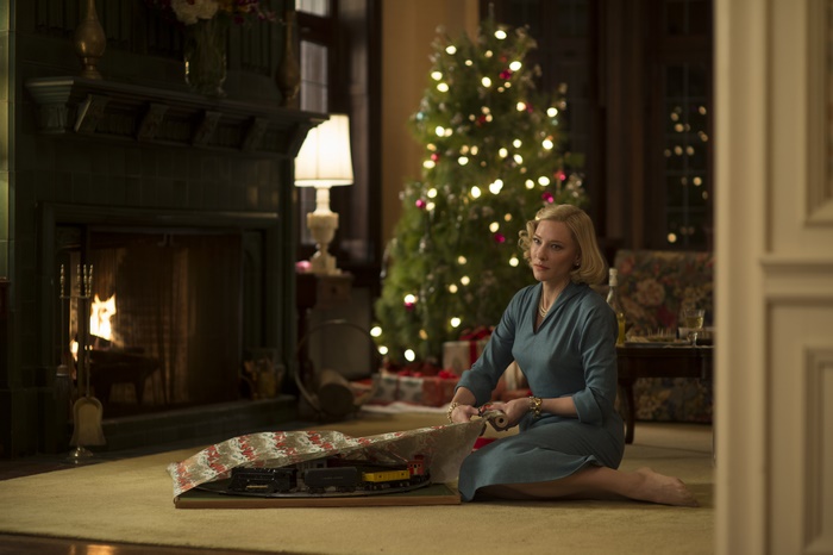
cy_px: 278
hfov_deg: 23.9
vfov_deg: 16.1
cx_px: 416
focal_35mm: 85
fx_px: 1966
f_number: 2.8
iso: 800
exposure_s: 1/160
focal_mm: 85
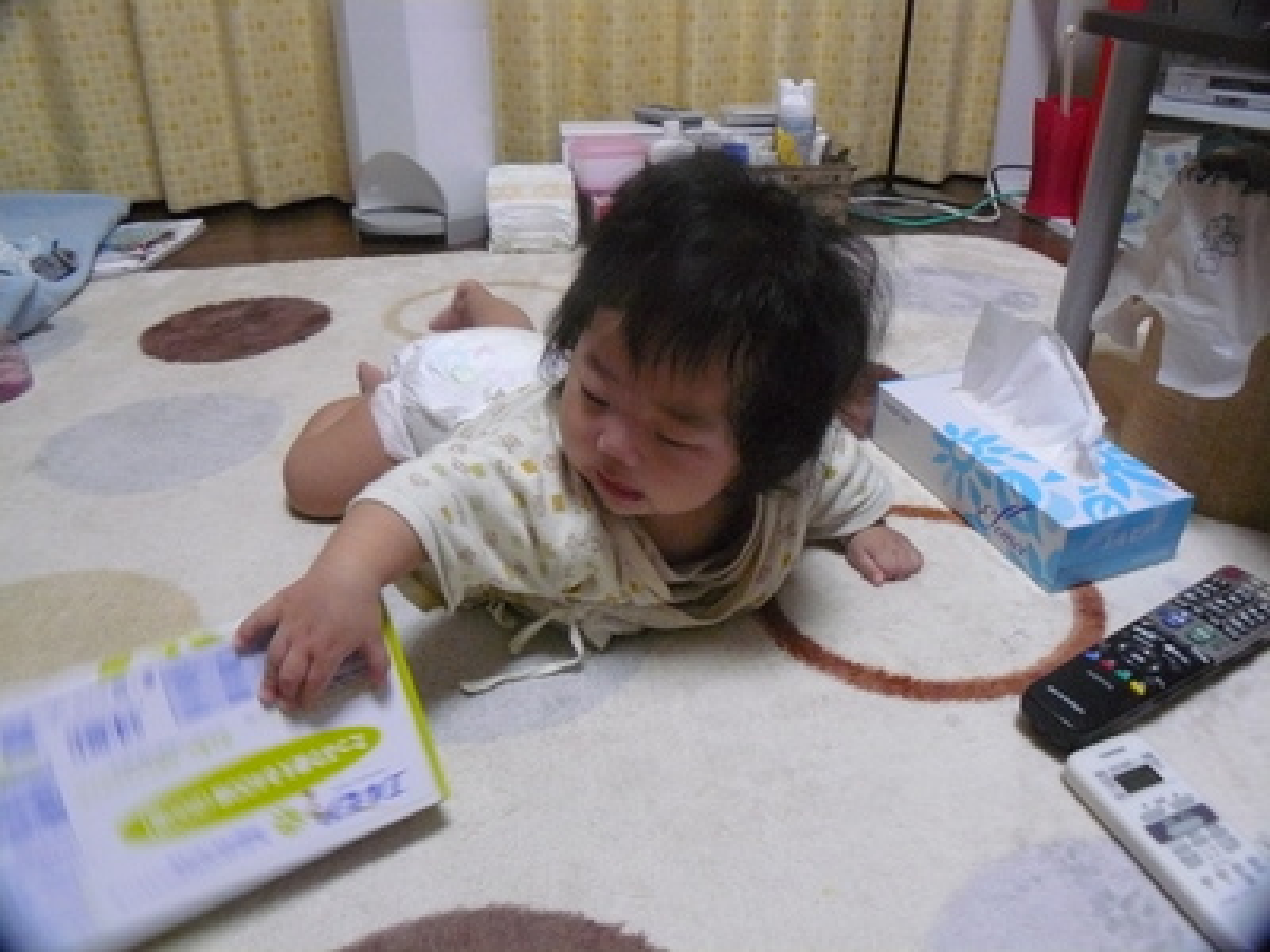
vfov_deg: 39.7
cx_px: 635
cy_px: 476
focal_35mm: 36
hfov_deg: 51.4
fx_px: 1321
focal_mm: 6
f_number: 2.8
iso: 400
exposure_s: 1/25
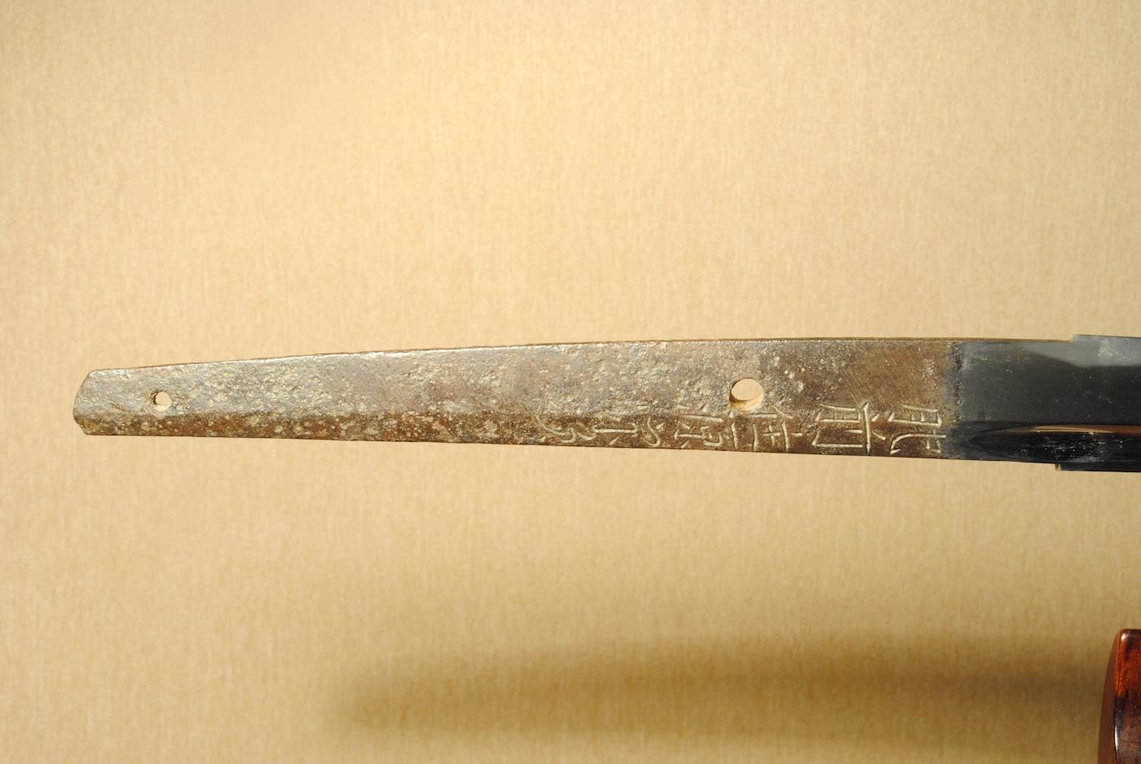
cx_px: 570
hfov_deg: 30.5
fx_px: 2094
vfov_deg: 20.7
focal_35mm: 66
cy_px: 382
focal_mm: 44
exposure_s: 1/2
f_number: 11
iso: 400
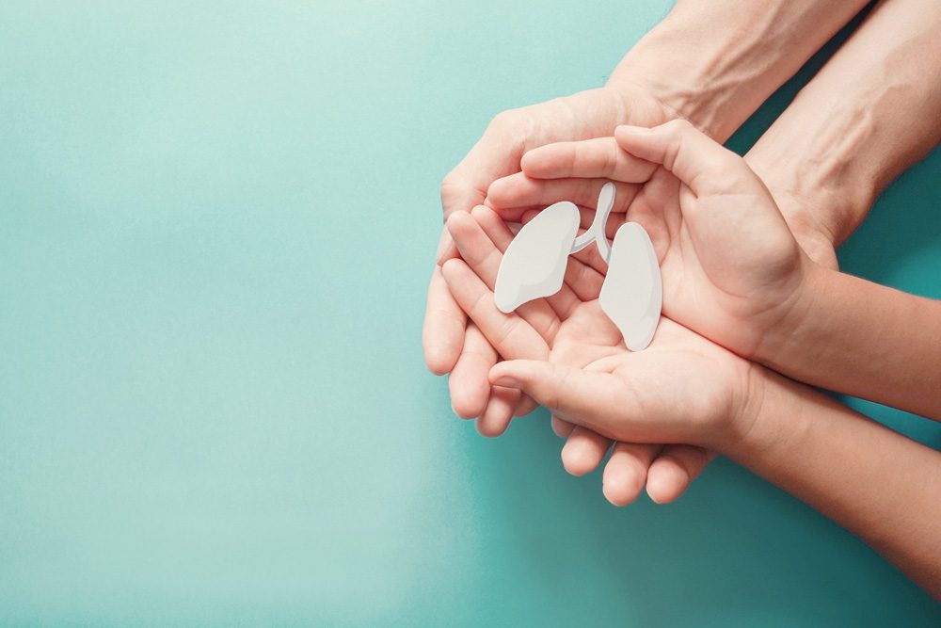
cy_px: 314
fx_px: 941
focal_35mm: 36
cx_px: 470
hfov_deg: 53.1
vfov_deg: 36.9
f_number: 5
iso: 640
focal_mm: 24
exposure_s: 1/160
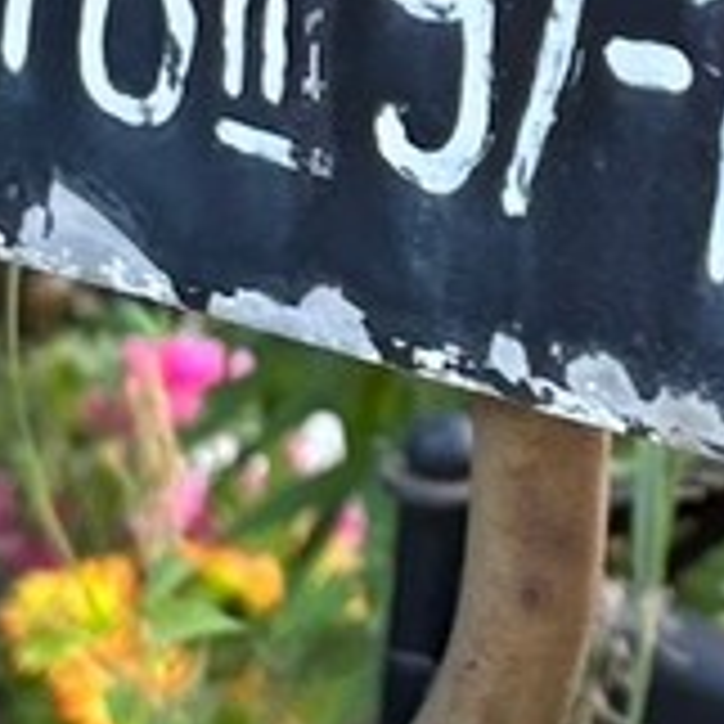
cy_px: -180
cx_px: 917
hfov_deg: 8.4
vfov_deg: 8.4
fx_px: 4851
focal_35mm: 205
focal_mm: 5.96
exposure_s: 1/121
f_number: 1.6
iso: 64
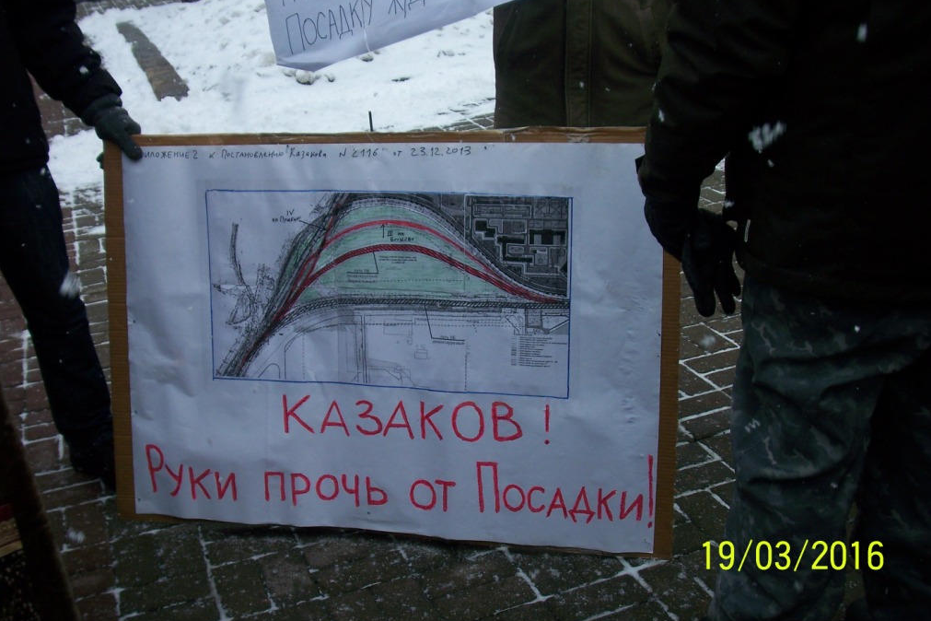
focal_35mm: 40
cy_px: 292
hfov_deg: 48.5
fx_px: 1034
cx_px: 462
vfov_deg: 33.4
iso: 80
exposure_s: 1/640
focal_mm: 6.3
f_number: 3.9
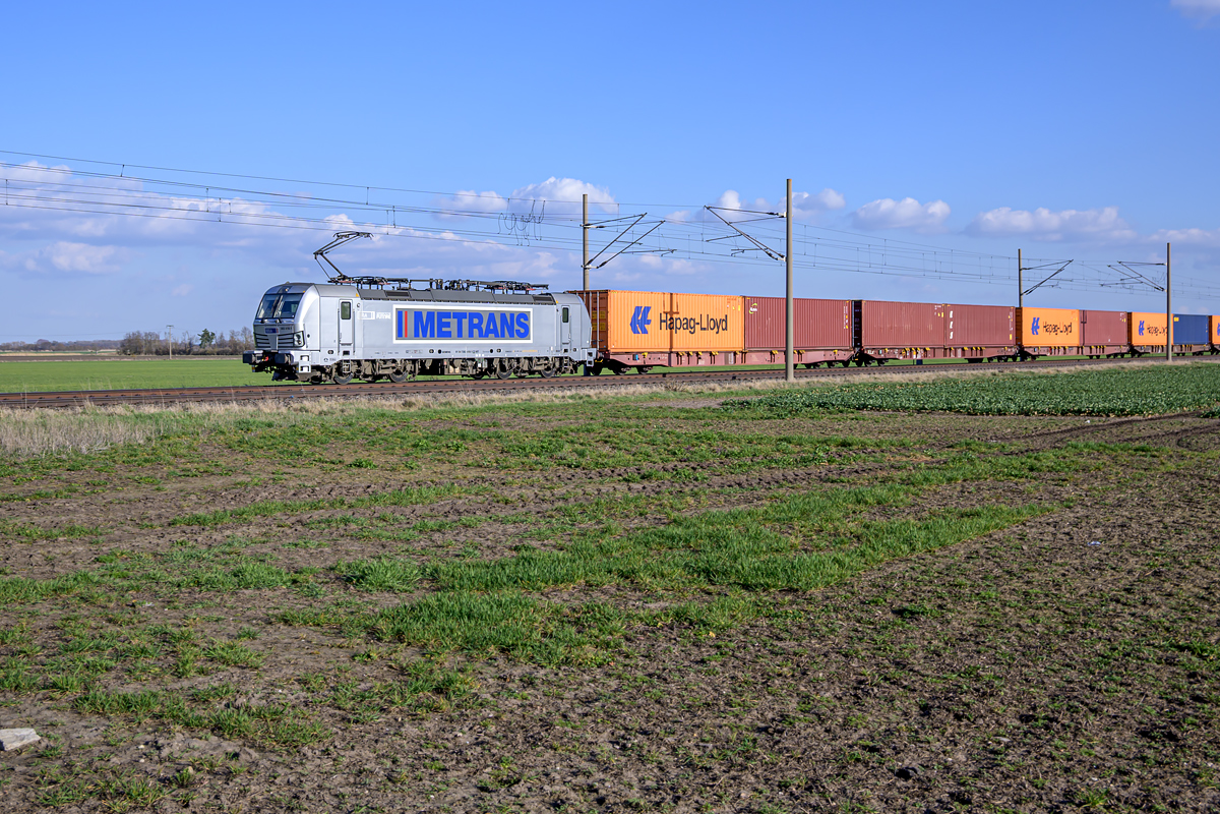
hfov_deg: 51.3
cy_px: 407
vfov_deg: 35.5
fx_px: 1271
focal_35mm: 38
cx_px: 610
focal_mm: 25
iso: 200
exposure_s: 1/350
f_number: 8
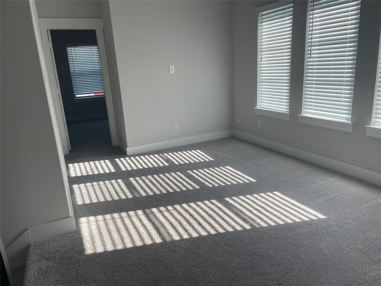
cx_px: 190
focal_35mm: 26
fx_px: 286
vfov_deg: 53.1
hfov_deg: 67.3
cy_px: 143
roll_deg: +4.0
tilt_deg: -14.5
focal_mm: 4.2
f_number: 1.6
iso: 32
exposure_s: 1/368
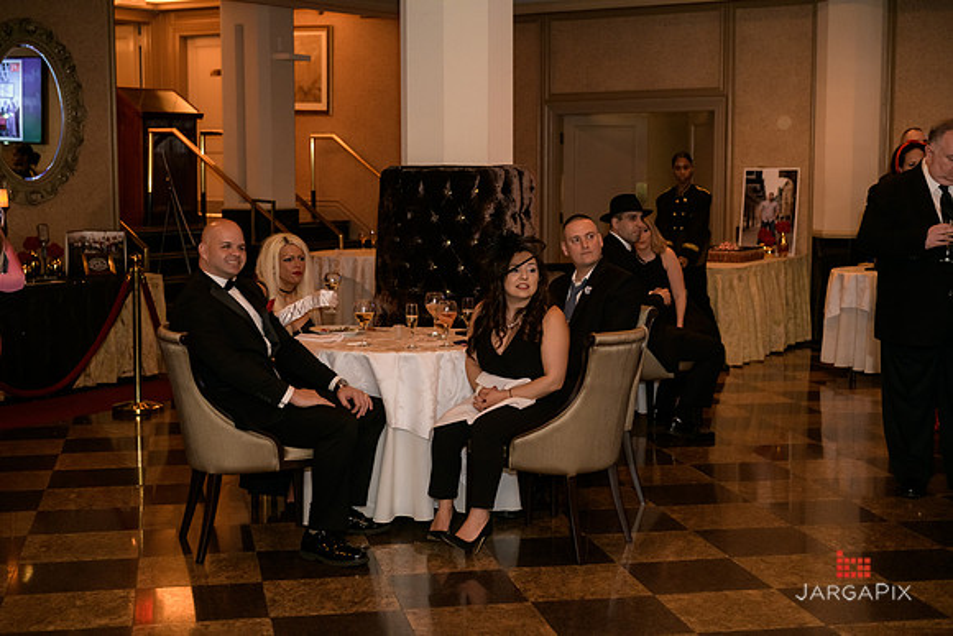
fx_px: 1536
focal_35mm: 58
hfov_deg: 34.5
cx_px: 476
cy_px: 318
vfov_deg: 23.4
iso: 1600
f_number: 3.2
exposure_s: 1/100
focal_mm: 58
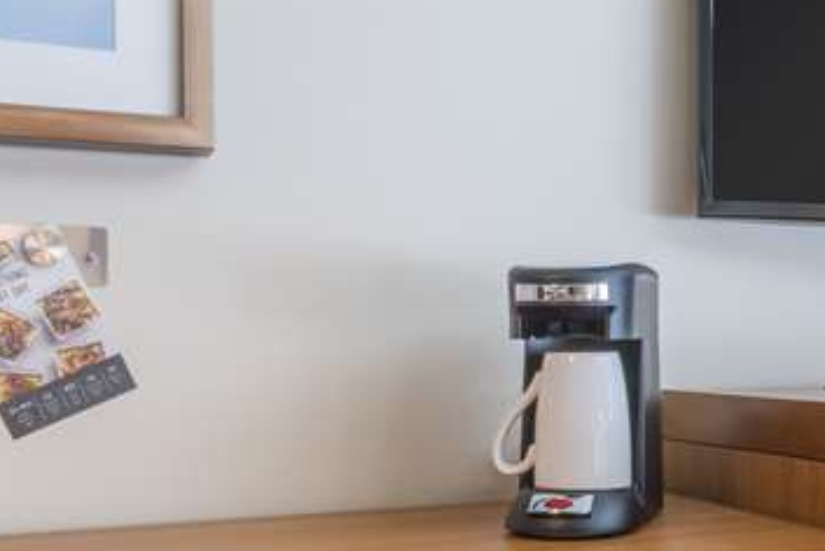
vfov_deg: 23.8
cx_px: 721
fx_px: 1261
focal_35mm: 55
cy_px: 526
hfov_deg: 34.5
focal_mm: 19
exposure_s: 1.3
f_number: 22
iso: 100
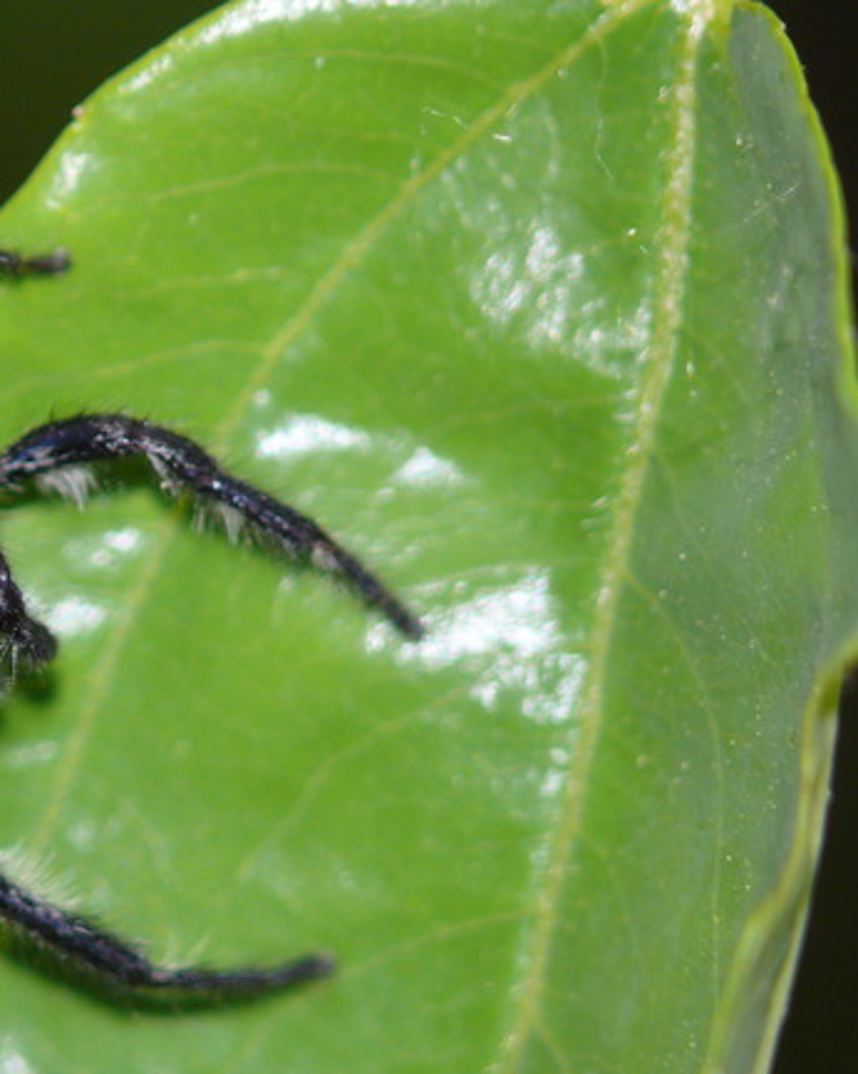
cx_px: -130
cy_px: 595
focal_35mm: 808
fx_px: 25666
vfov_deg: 2.4
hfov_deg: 1.9
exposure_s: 1/250
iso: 100
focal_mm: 88.8
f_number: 3.7
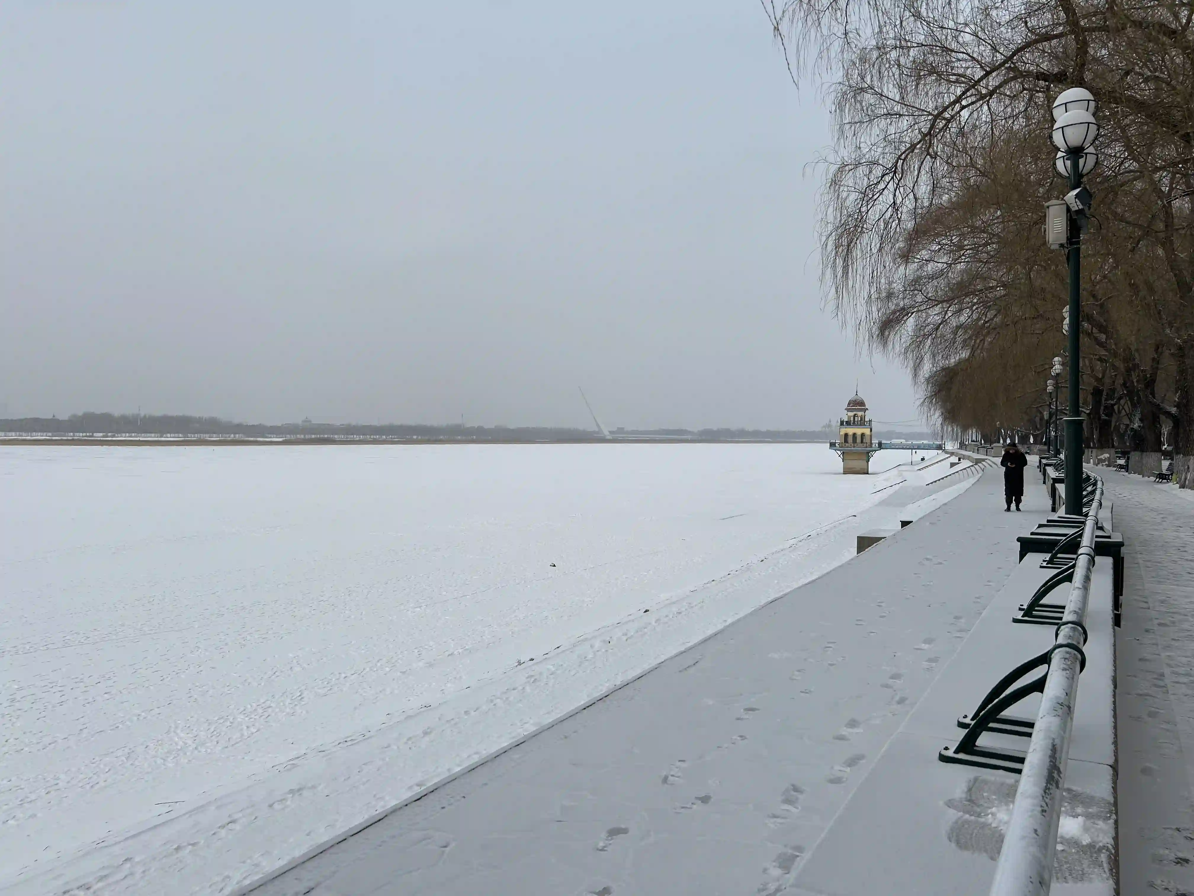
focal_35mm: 26
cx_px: 597
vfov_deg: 53.1
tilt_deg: -1.5
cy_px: 448
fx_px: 897
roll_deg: -1.1
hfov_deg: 67.3
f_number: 1.5
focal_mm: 5.7
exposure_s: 1/6579
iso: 50
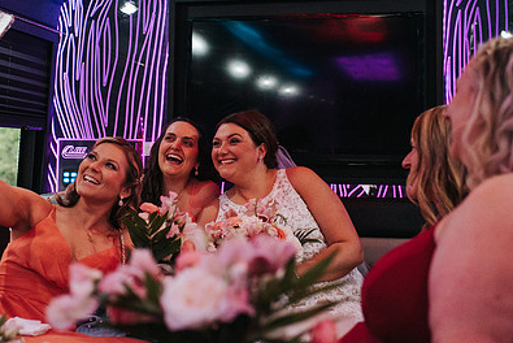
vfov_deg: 20.9
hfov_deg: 30.6
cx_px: 155
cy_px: 110
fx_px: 927
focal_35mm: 65
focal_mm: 35
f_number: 2.5
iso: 1000
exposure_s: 1/250
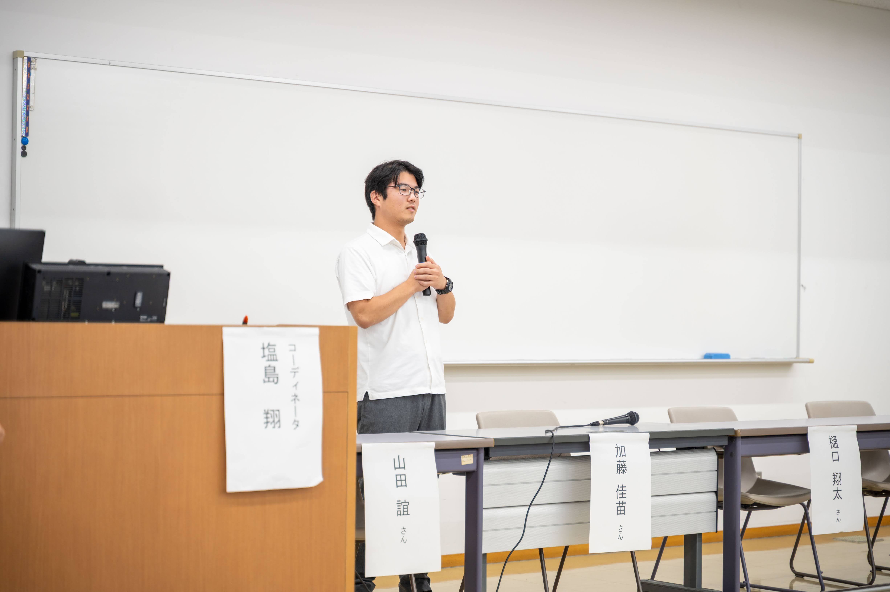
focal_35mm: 76
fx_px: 1874
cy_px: 296
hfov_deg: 26.7
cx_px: 445
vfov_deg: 18.0
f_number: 2.8
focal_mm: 75
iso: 100
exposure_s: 1/100
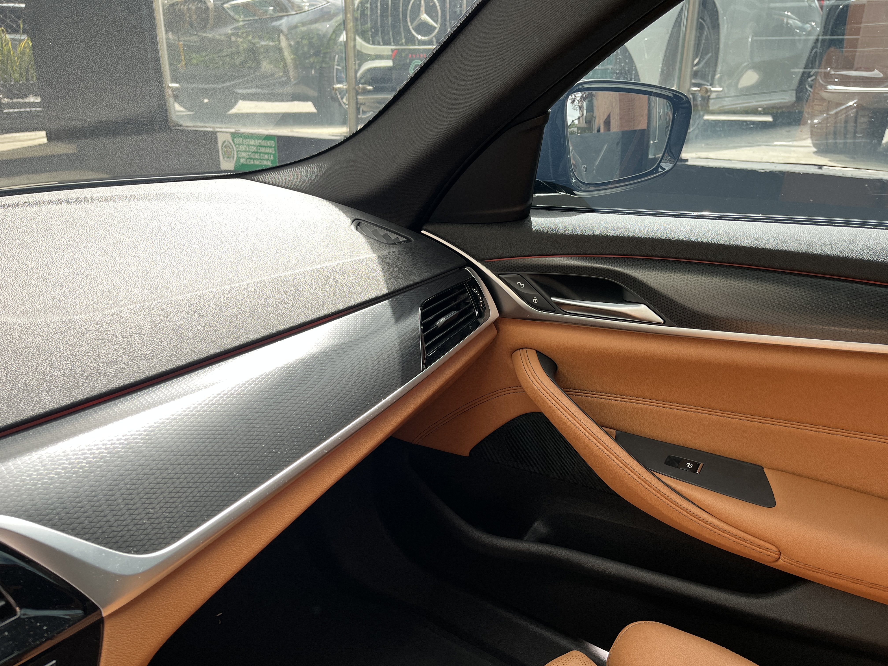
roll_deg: -0.4
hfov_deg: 67.3
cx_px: 444
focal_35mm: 26
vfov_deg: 53.1
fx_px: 667
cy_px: 333
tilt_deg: -21.1
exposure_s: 1/122
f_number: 1.6
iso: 100
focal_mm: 5.1
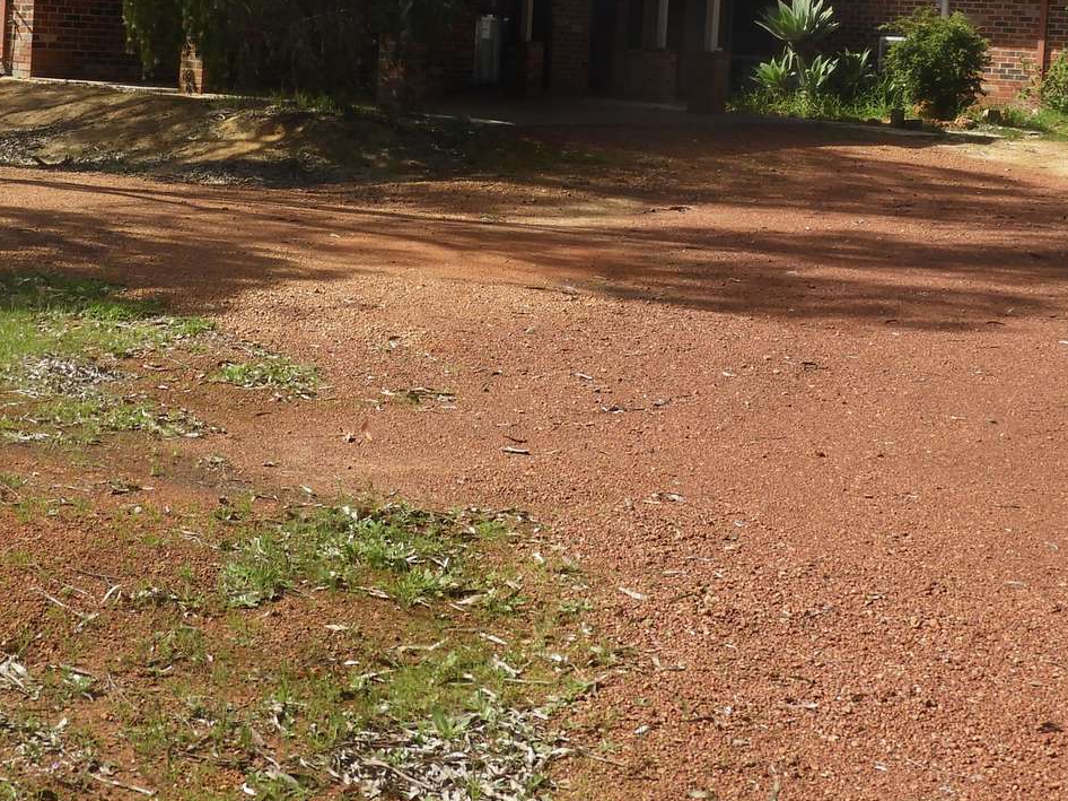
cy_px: 87
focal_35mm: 67
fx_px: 2067
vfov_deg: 21.5
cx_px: 498
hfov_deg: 29.0
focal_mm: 5.9
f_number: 3.6
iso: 100
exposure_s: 1/800
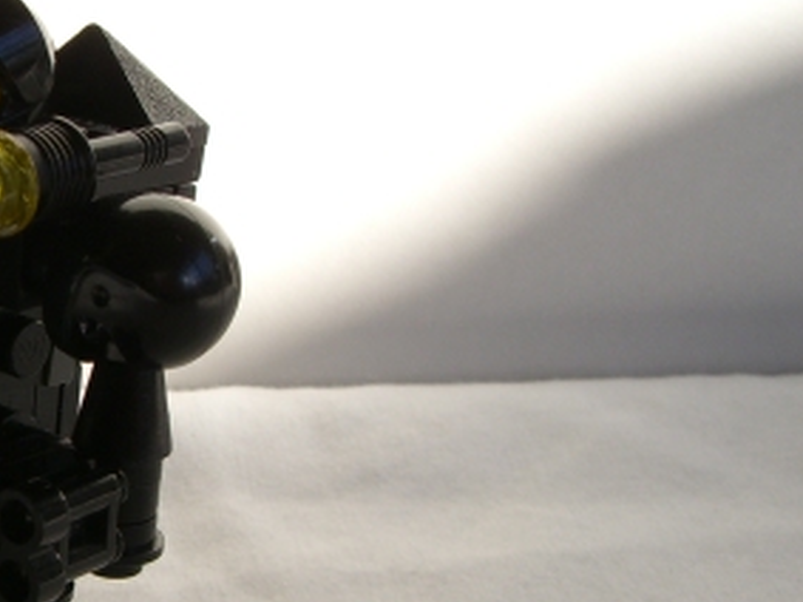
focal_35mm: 86
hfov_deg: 21.6
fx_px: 1994
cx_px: -71
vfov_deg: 17.1
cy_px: 372
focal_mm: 6.2
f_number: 4.3
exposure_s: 1/250
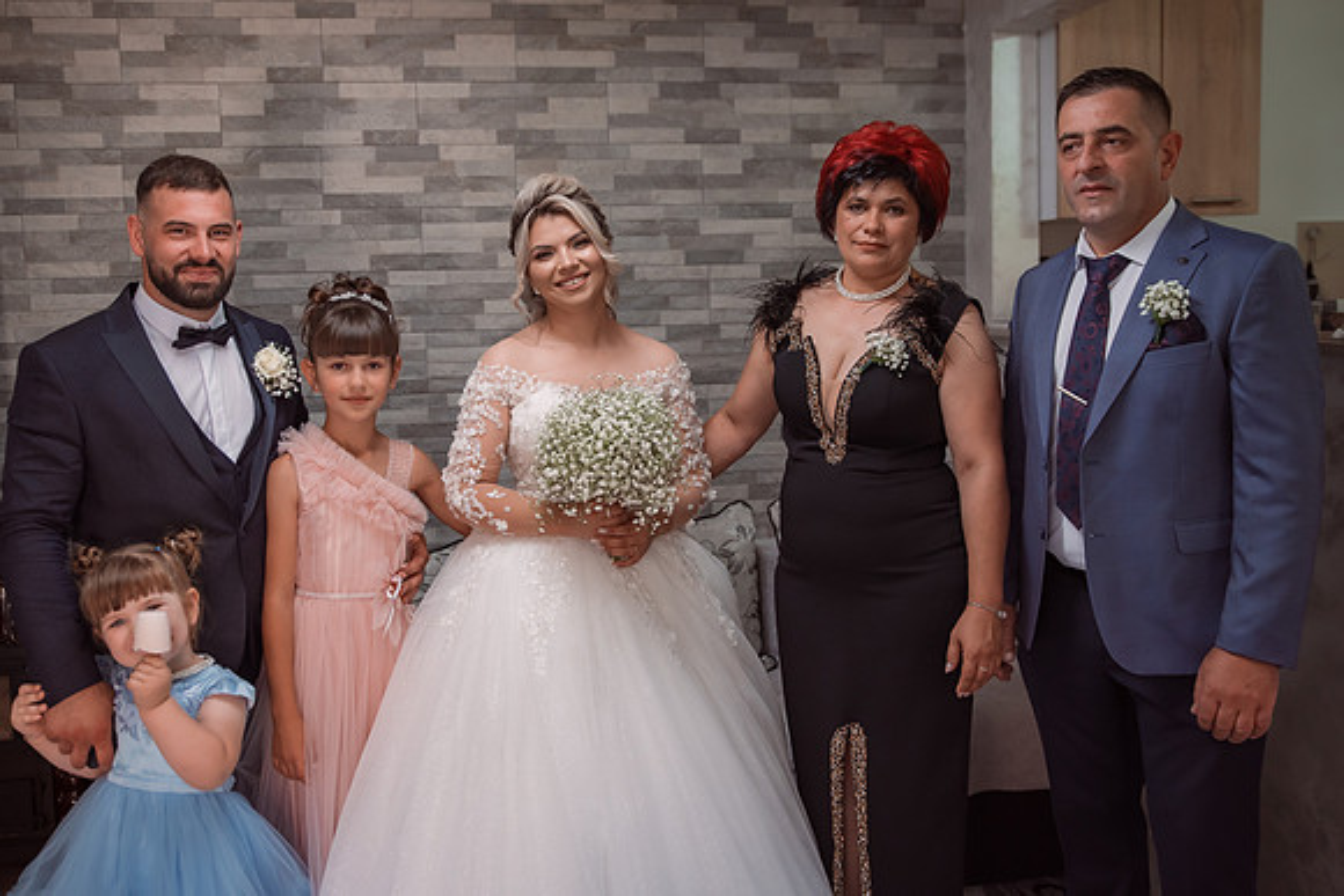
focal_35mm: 34
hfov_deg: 55.5
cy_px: 425
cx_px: 640
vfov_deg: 38.7
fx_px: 1277
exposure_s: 1/250
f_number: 2.8
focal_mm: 31
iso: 1000
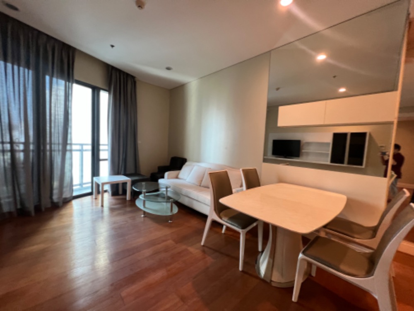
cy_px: 156
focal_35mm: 13
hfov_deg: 106.2
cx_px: 207
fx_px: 155
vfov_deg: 89.9
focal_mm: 1.57
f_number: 1.8
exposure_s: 1/50
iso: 250
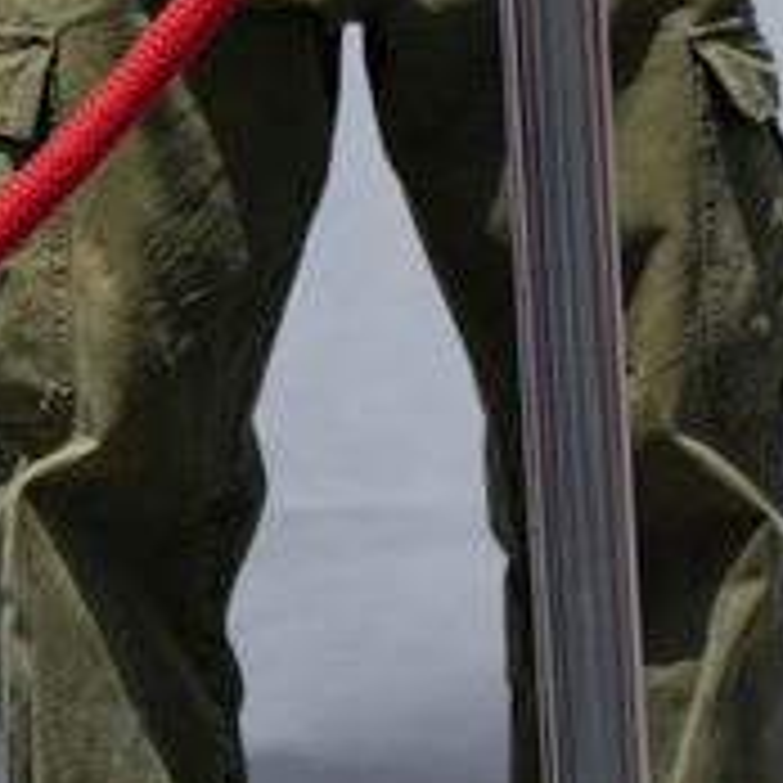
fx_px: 35597
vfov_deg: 1.3
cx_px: -828
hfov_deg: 1.3
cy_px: -716
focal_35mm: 1391
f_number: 5.6
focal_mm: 279
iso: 400
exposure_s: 1/6400
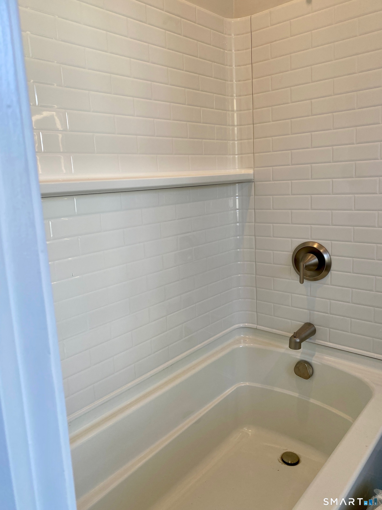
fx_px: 383
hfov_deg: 53.1
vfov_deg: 67.3
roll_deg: +2.6
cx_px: 191
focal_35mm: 26
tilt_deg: -10.2
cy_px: 255
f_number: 1.8
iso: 50
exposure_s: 1/120
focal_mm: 4.25
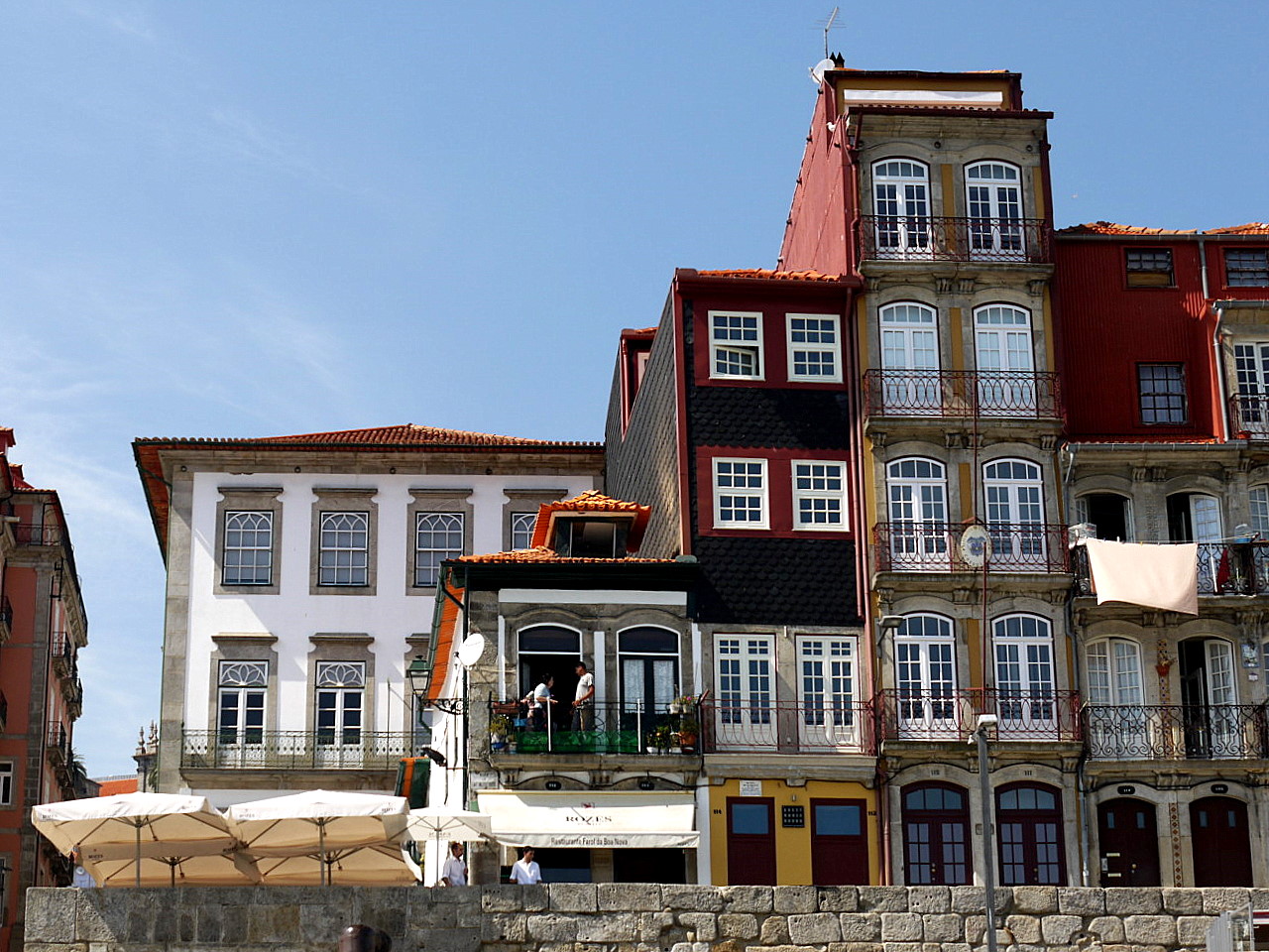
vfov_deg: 20.4
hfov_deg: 27.0
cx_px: 634
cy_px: 476
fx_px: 2639
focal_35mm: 72
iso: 100
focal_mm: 36
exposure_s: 1/160
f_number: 7.1
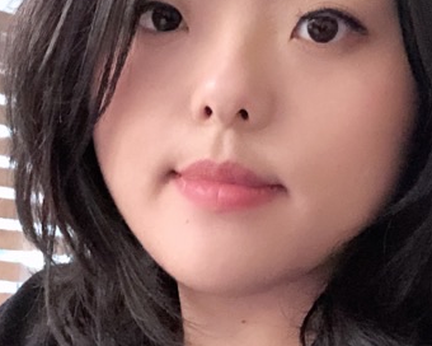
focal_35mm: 92
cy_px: 261
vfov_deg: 16.6
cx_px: 164
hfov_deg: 20.8
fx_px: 1176
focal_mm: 2.87
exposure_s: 1/16
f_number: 2.2
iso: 500
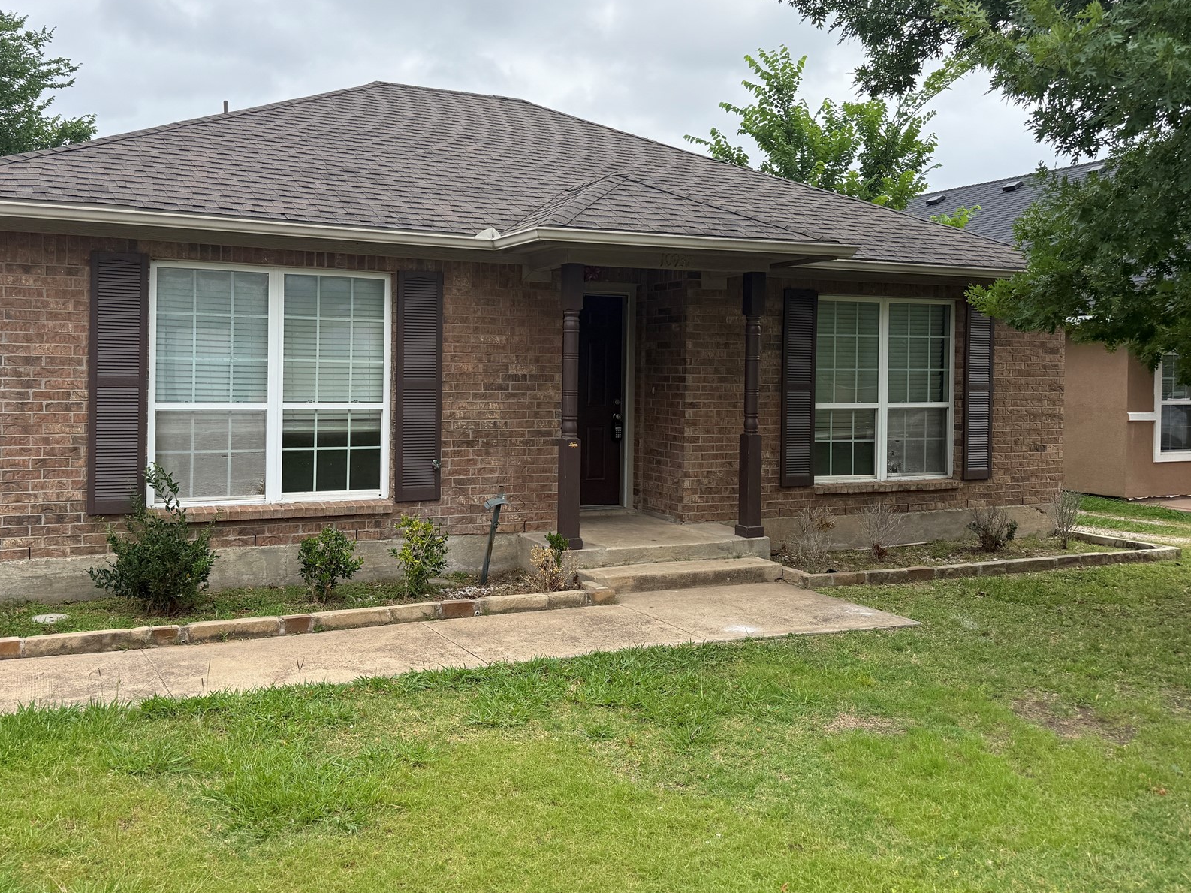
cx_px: 538
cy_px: 376
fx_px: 1066
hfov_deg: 58.3
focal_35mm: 31
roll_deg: -0.1
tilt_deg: -0.1
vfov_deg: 45.3
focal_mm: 6.76
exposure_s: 1/1091
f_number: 1.78
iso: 80
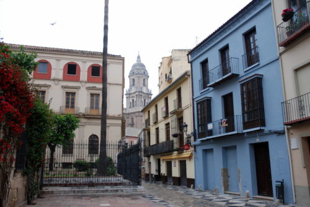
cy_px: 104
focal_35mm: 27
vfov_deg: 48.0
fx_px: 233
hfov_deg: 67.4
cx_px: 155
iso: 100
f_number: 5.6
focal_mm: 18
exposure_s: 1/125
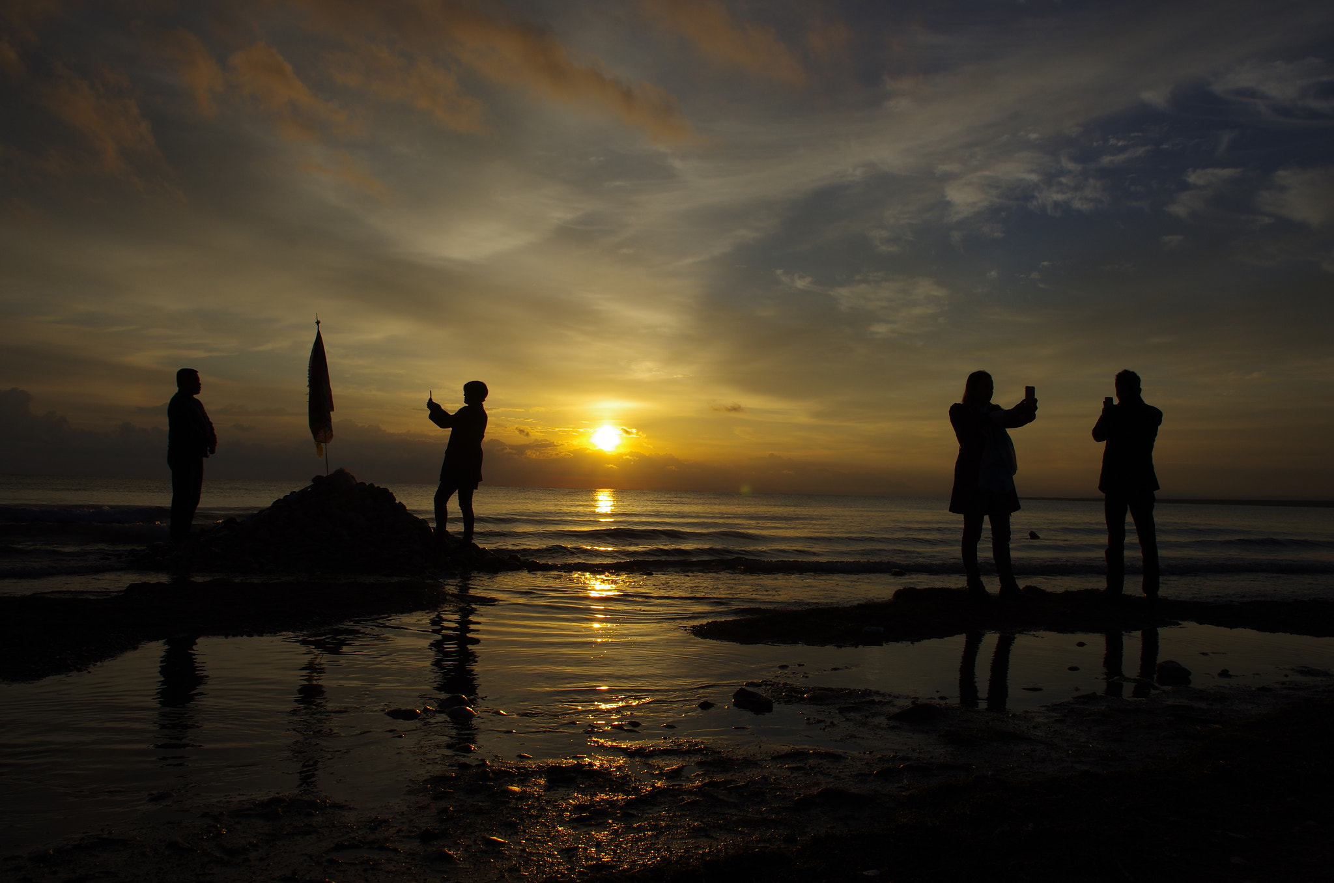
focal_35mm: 32
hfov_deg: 59.6
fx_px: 1165
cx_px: 667
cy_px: 442
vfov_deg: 41.5
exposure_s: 1/200
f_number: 13
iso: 80
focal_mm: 21
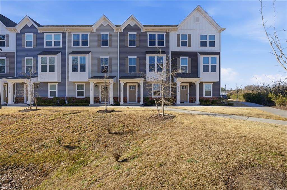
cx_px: 144
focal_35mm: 14
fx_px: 107
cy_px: 95
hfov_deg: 106.4
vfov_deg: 83.1
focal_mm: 9
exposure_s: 1/3200
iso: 250
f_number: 7.1
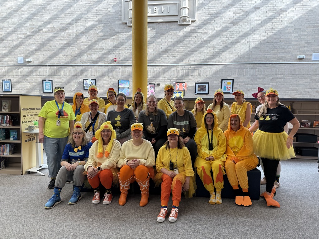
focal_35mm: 24
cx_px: 160
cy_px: 120
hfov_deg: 71.6
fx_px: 221
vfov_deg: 56.8
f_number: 1.78
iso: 80
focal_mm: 6.76
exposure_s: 1/182
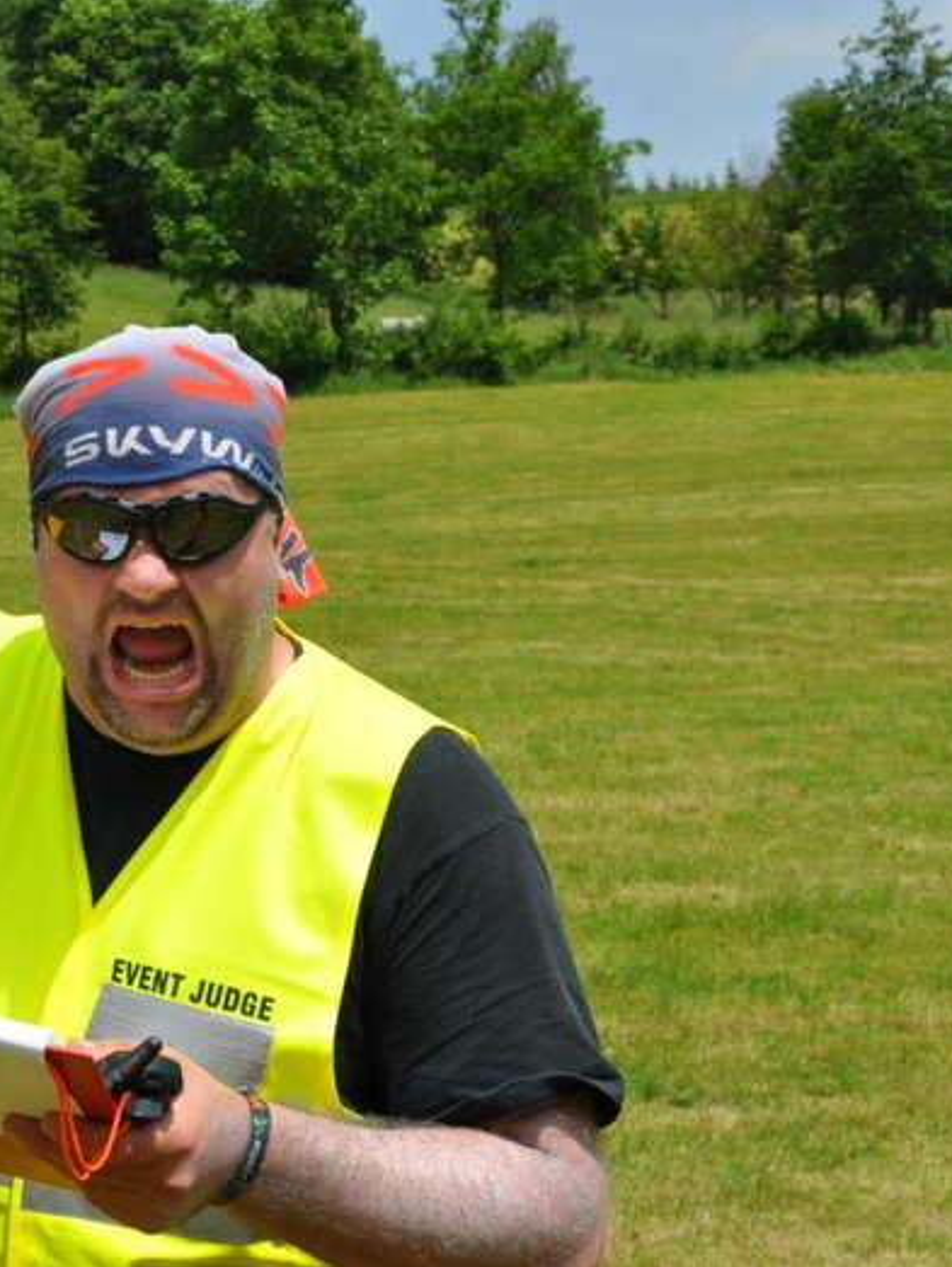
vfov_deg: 18.0
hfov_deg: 13.5
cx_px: 82
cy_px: 635
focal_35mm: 109
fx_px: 3992
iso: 200
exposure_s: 1/200
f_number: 14
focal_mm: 50
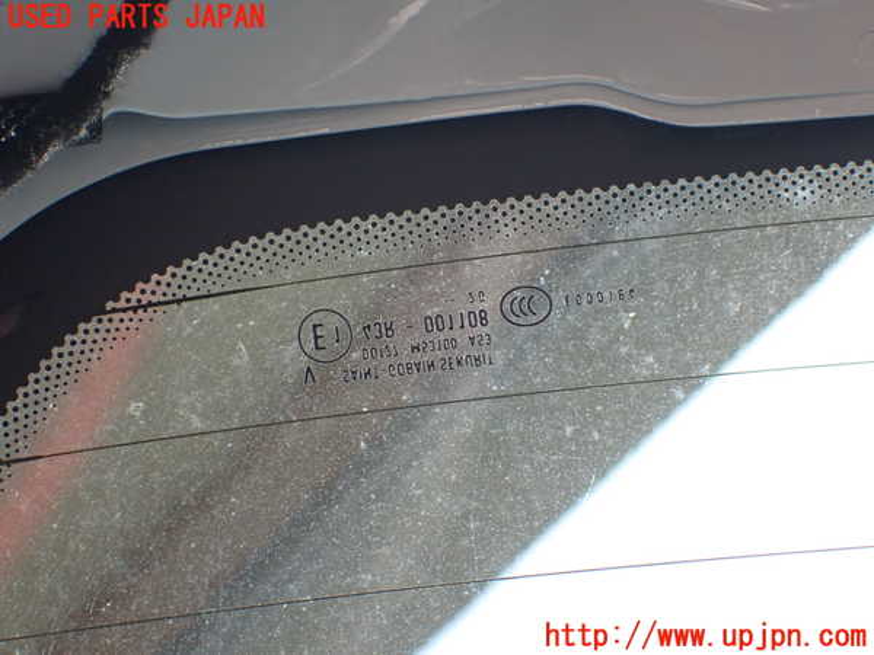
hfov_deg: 19.6
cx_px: 437
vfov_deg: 14.8
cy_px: 328
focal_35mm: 100
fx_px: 2525
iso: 800
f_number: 4.9
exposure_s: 1/400
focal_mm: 18
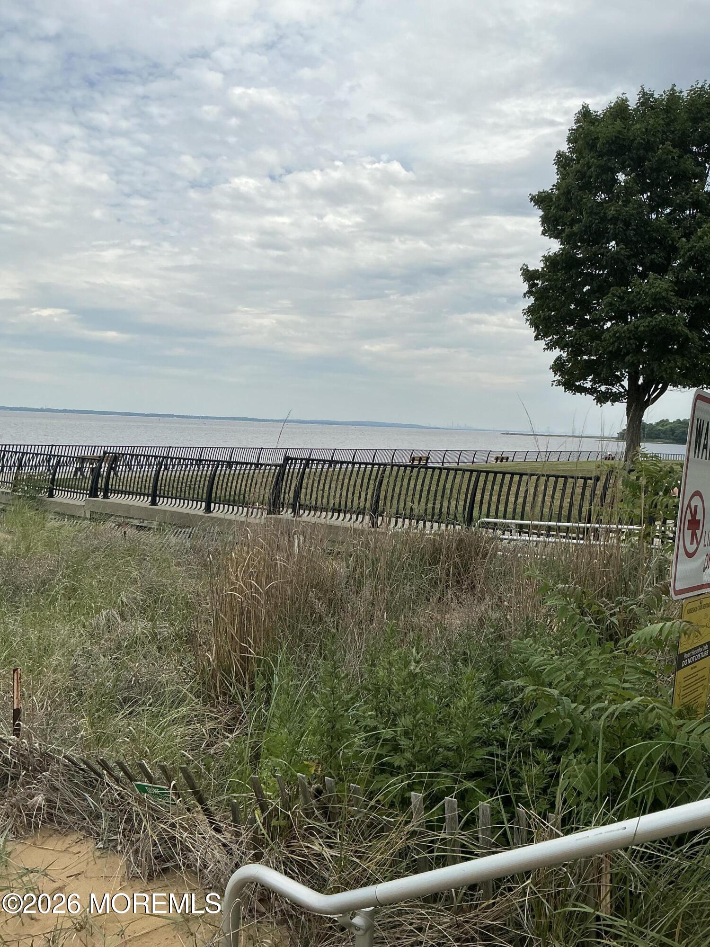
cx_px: 355
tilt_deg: -3.1
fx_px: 766
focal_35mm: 28
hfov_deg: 49.7
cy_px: 474
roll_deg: -3.1
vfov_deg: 63.4
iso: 25
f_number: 1.8
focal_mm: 3
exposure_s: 1/2227
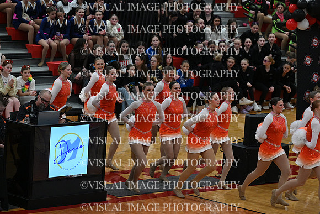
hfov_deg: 11.7
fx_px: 1556
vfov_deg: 7.9
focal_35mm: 175
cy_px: 107
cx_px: 160
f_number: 4
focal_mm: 175
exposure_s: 1/400
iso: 4000
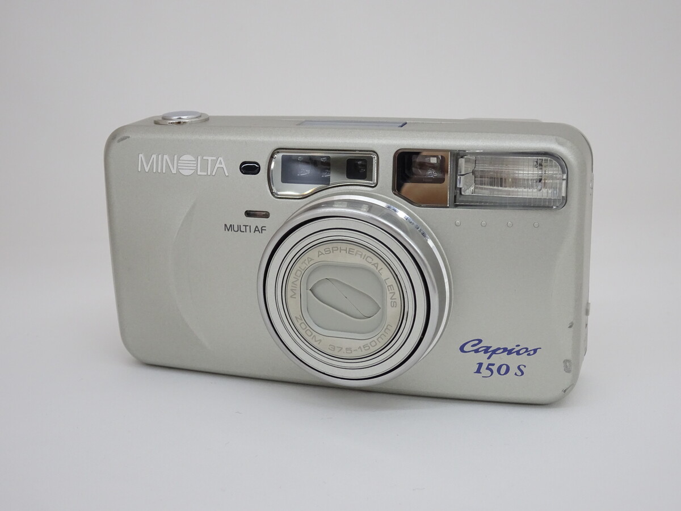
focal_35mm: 50
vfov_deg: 29.1
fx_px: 984
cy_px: 256
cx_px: 340
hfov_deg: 38.2
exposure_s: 1/50
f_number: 4.5
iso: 320
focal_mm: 8.51
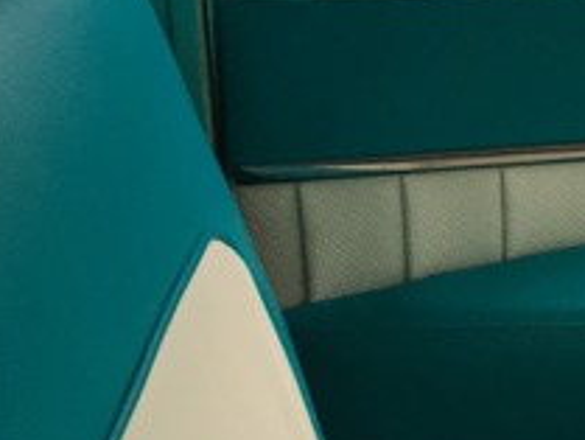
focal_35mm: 111
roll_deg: -0.3
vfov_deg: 12.3
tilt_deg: -10.6
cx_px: 691
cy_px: -339
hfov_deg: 17.0
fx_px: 1877
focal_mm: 4.15
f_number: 2.2
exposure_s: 1/100
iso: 40
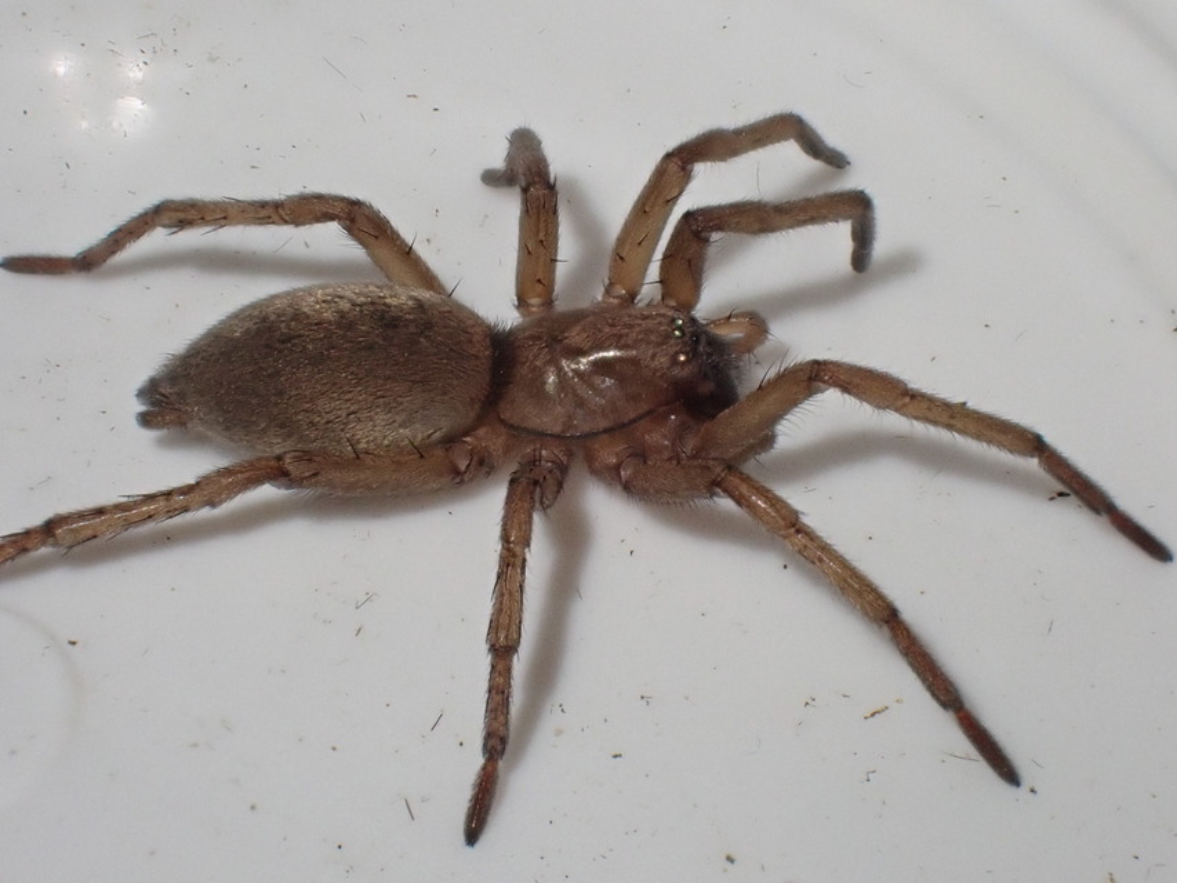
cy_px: 442
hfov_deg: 19.6
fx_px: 3401
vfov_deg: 14.8
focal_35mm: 100
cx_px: 588
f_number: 6.3
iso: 800
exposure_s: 1/125
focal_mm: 18
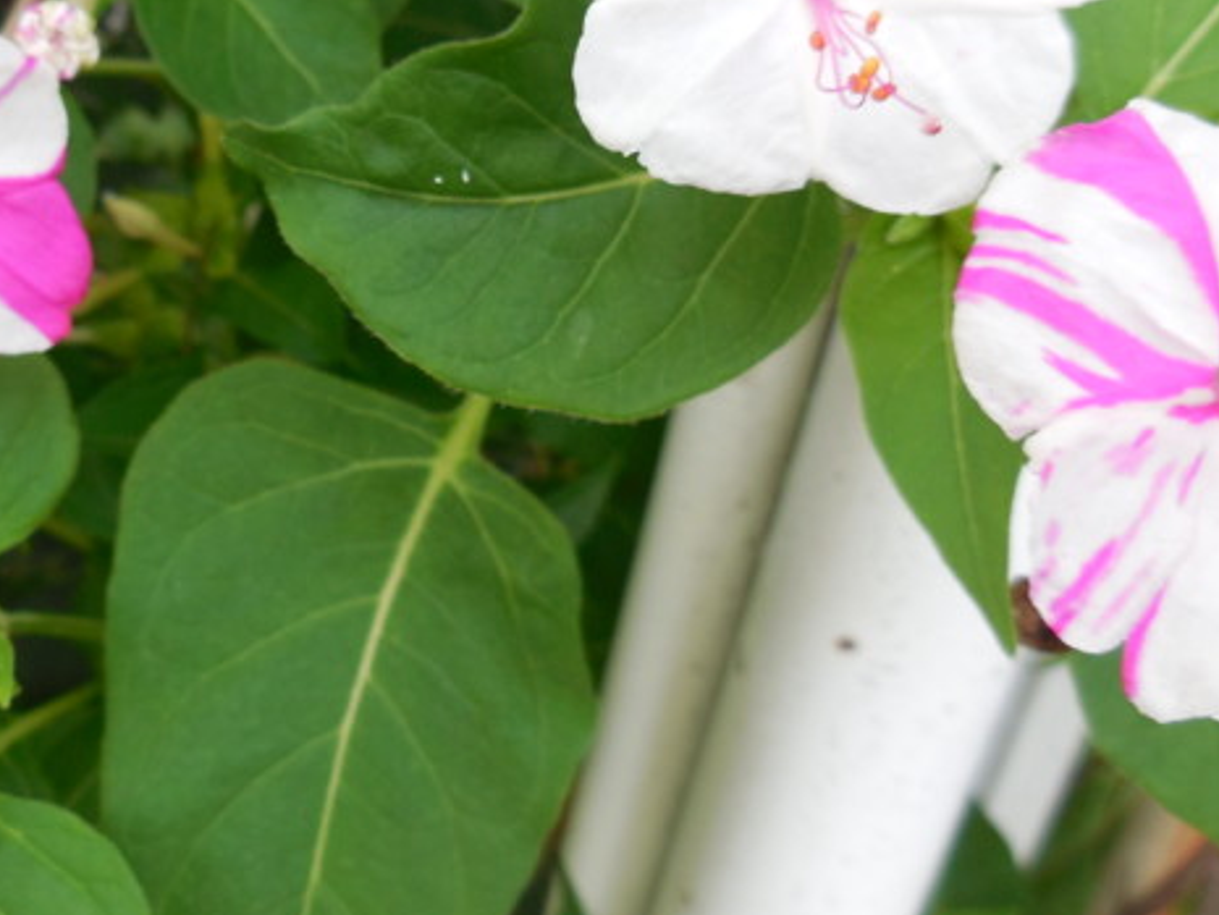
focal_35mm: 43
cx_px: 454
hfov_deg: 43.5
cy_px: 336
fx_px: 1515
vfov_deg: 33.4
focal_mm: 4.5
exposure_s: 1/40
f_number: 3.1
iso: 125
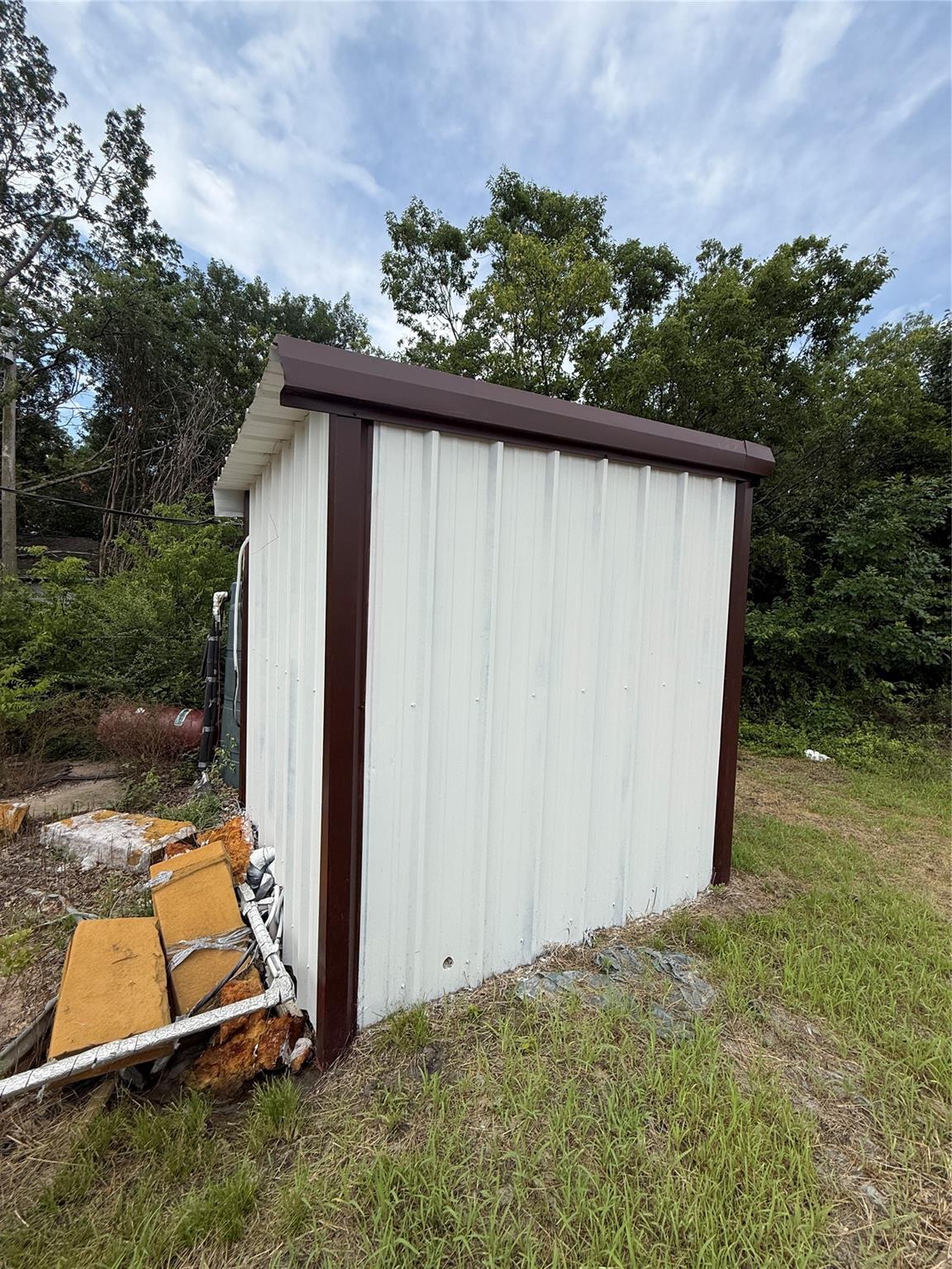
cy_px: 634
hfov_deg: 85.7
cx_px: 476
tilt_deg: -1.7
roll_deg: -3.3
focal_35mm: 14
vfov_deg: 102.1
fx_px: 513
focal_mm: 2.22
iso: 50
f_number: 2.2
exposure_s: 1/1961
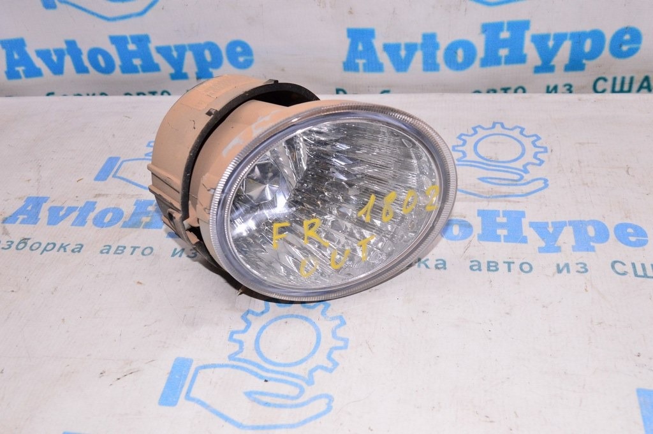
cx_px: 326
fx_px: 680
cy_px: 217
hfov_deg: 51.3
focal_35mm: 38
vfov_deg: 35.4
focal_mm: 25
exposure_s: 1/160
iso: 1600
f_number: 8
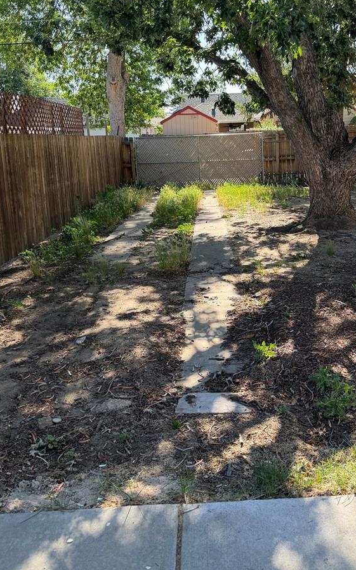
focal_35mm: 34
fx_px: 528
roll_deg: +2.5
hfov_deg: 37.0
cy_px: 215
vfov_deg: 56.1
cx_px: 222
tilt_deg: -8.2
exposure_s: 1/813
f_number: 1.78
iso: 100
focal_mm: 6.76
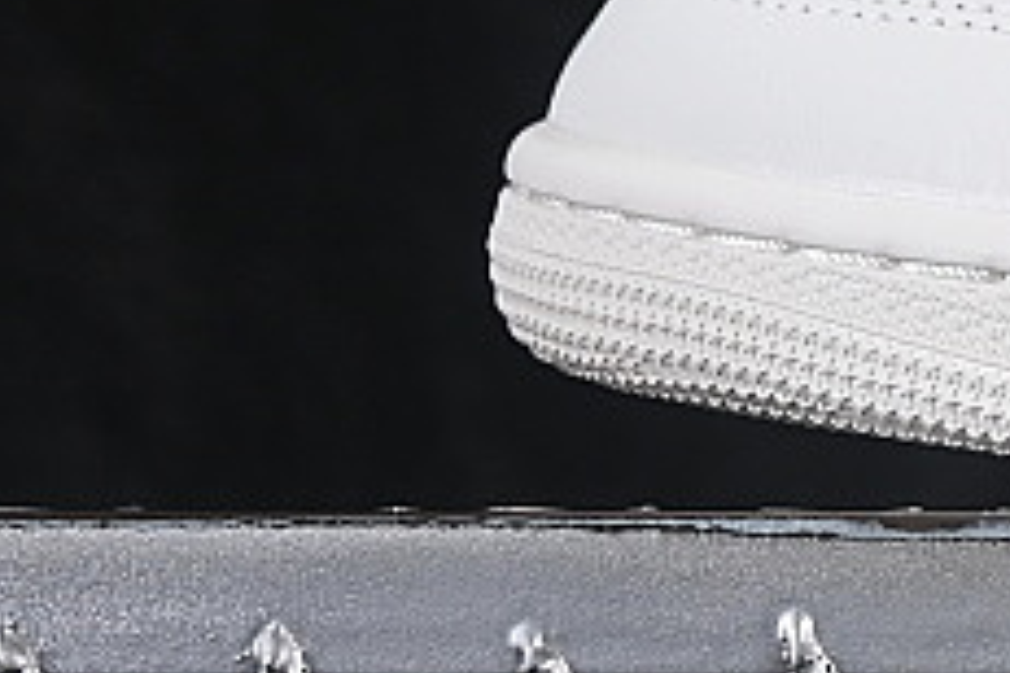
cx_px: 2177
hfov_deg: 5.7
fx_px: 9819
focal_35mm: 350
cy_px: -454
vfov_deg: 3.9
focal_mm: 50
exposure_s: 1/80
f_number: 8
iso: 160
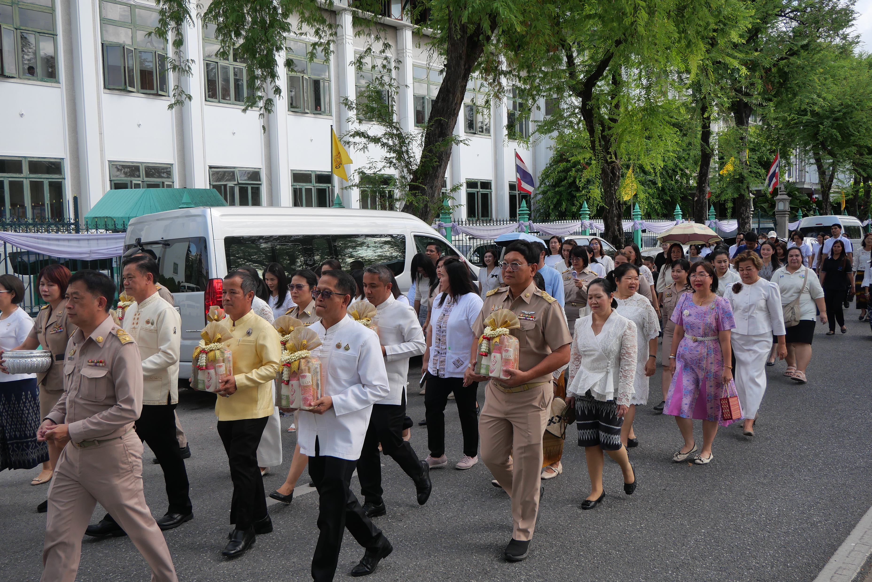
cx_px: 436
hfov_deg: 54.4
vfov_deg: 37.9
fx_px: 848
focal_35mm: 35
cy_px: 291
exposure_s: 1/640
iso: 200
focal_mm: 17
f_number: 4.5
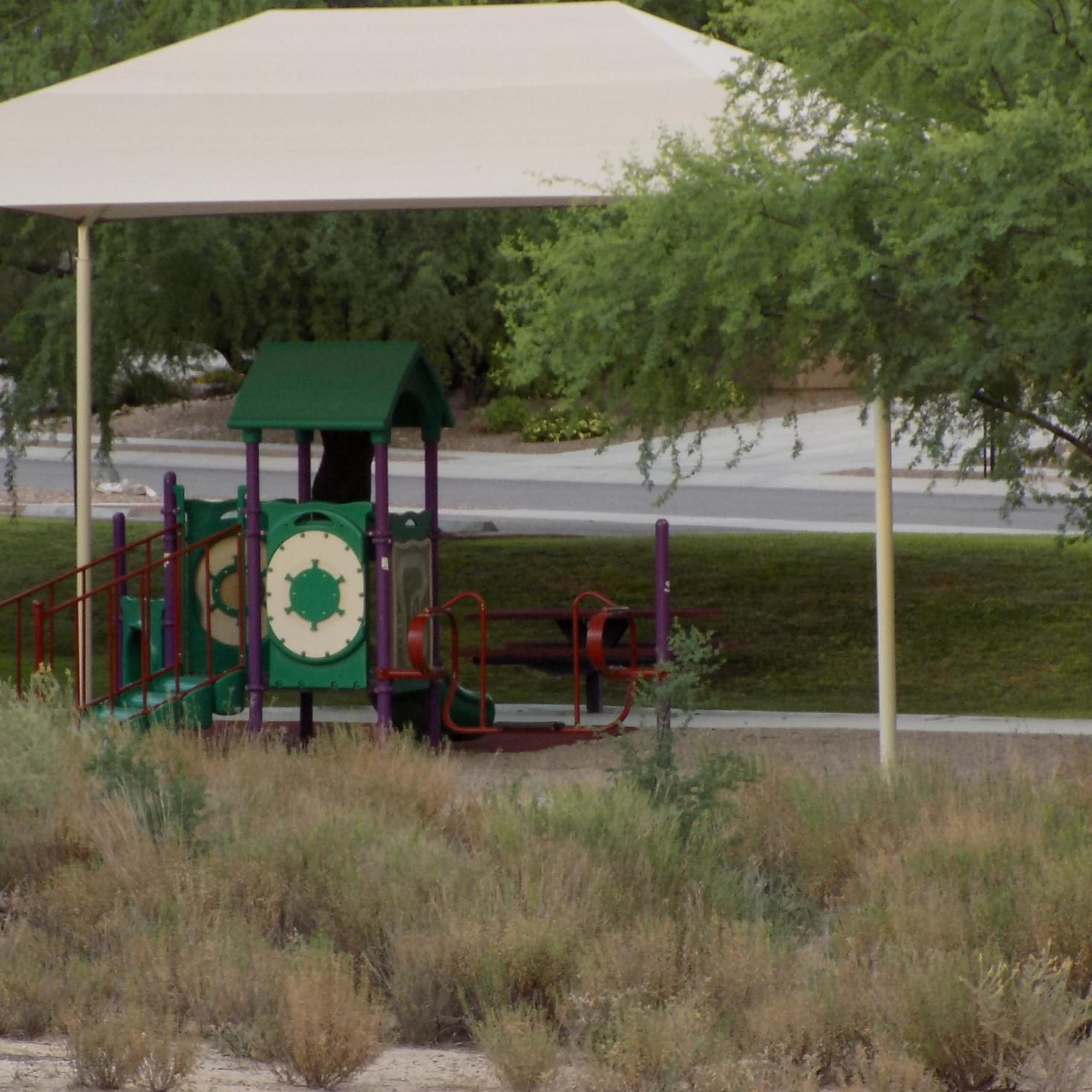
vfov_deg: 8.3
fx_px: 7566
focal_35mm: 212
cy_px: 627
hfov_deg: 8.3
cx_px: 437
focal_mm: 20.9
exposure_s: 1/40
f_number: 4.8
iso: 80
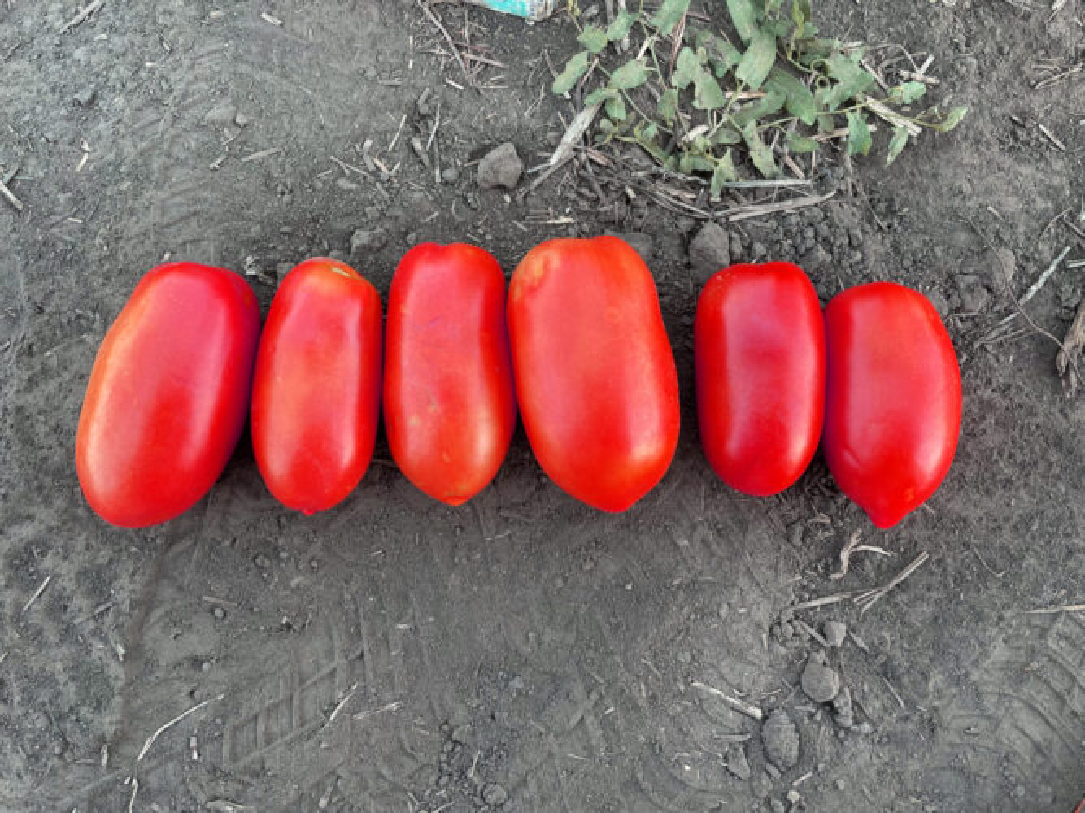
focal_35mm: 26
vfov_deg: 53.0
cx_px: 542
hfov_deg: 67.3
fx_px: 815
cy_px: 406
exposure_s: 1/163
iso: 32
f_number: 1.6
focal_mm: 4.2
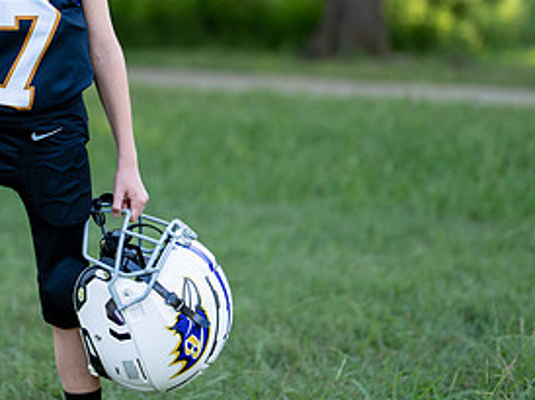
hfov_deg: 14.6
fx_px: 2069
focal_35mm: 134
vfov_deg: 11.0
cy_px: 56
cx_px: 63
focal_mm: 50
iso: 100
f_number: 1.2
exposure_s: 1/1250
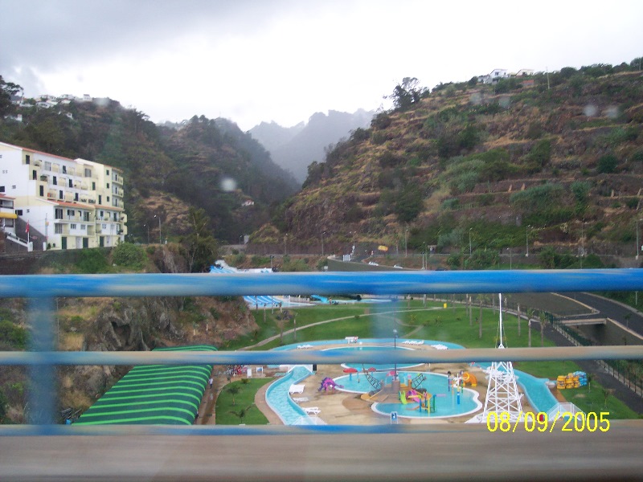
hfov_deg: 49.0
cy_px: 241
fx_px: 706
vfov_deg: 37.7
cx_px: 322
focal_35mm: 38
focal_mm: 8
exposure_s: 1/180
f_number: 2.8
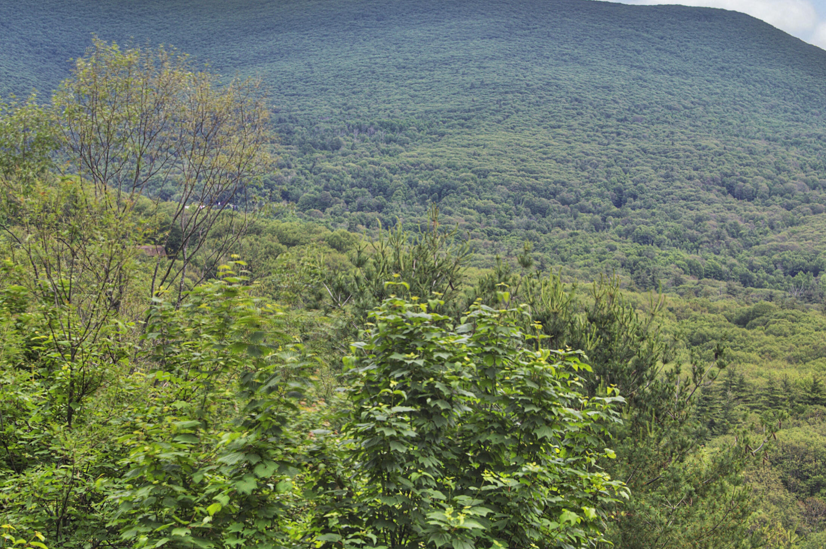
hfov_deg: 24.8
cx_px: 385
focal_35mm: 82
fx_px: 1880
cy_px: 218
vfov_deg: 16.6
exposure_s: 1/30
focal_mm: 40
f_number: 14
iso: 200
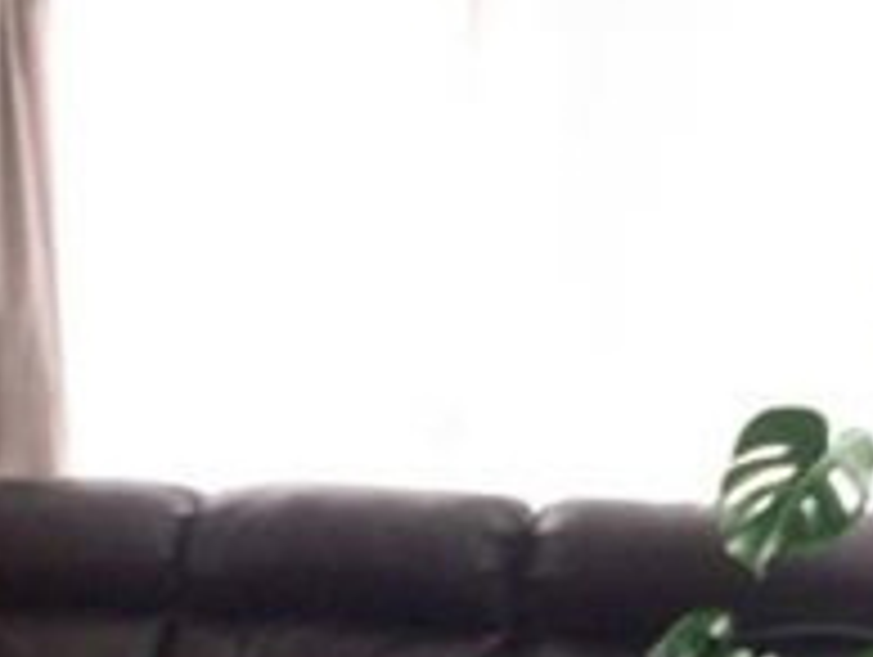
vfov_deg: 12.1
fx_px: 3081
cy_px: 608
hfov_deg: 16.1
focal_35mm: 122
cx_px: 518
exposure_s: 1/8
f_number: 2.8
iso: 200
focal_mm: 6.2
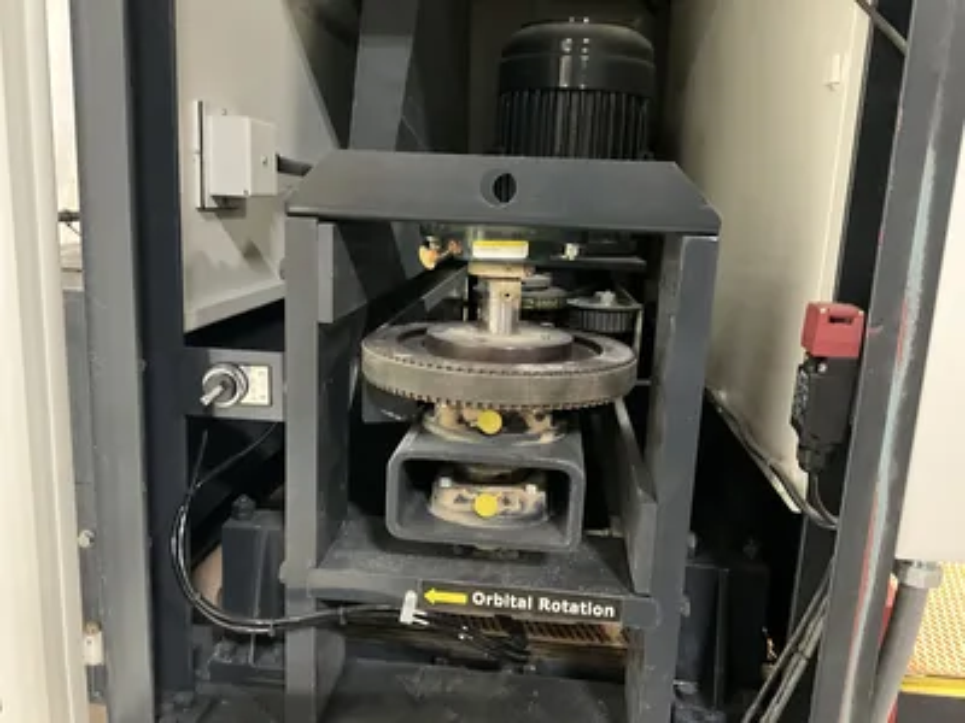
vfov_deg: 48.2
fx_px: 808
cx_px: 482
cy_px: 362
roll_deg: -2.9
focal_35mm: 29
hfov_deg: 61.7
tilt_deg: -12.3
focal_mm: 3
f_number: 1.8
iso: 640
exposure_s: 1/27
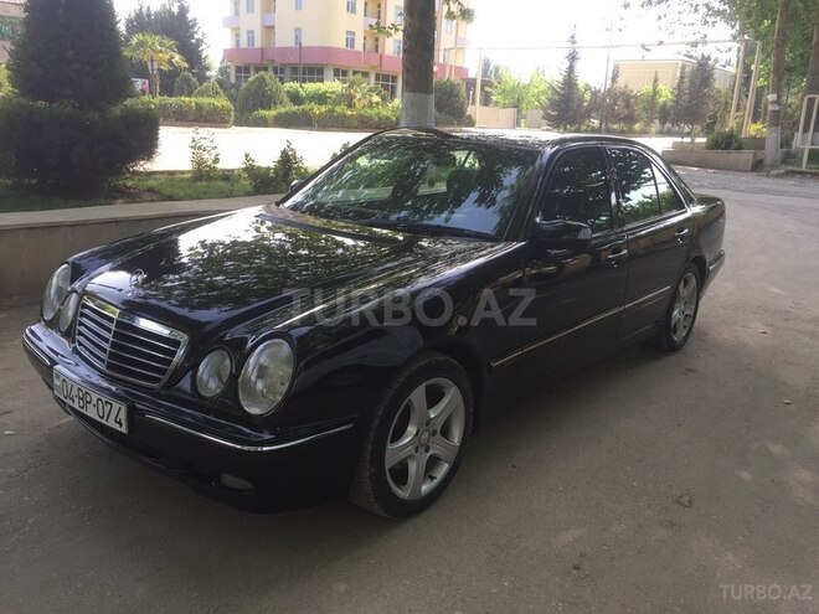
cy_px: 307
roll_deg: -3.5
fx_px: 686
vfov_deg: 48.2
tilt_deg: -12.2
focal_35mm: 29
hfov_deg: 61.7
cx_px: 410
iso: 32
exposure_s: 1/229
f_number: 2.2
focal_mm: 4.15
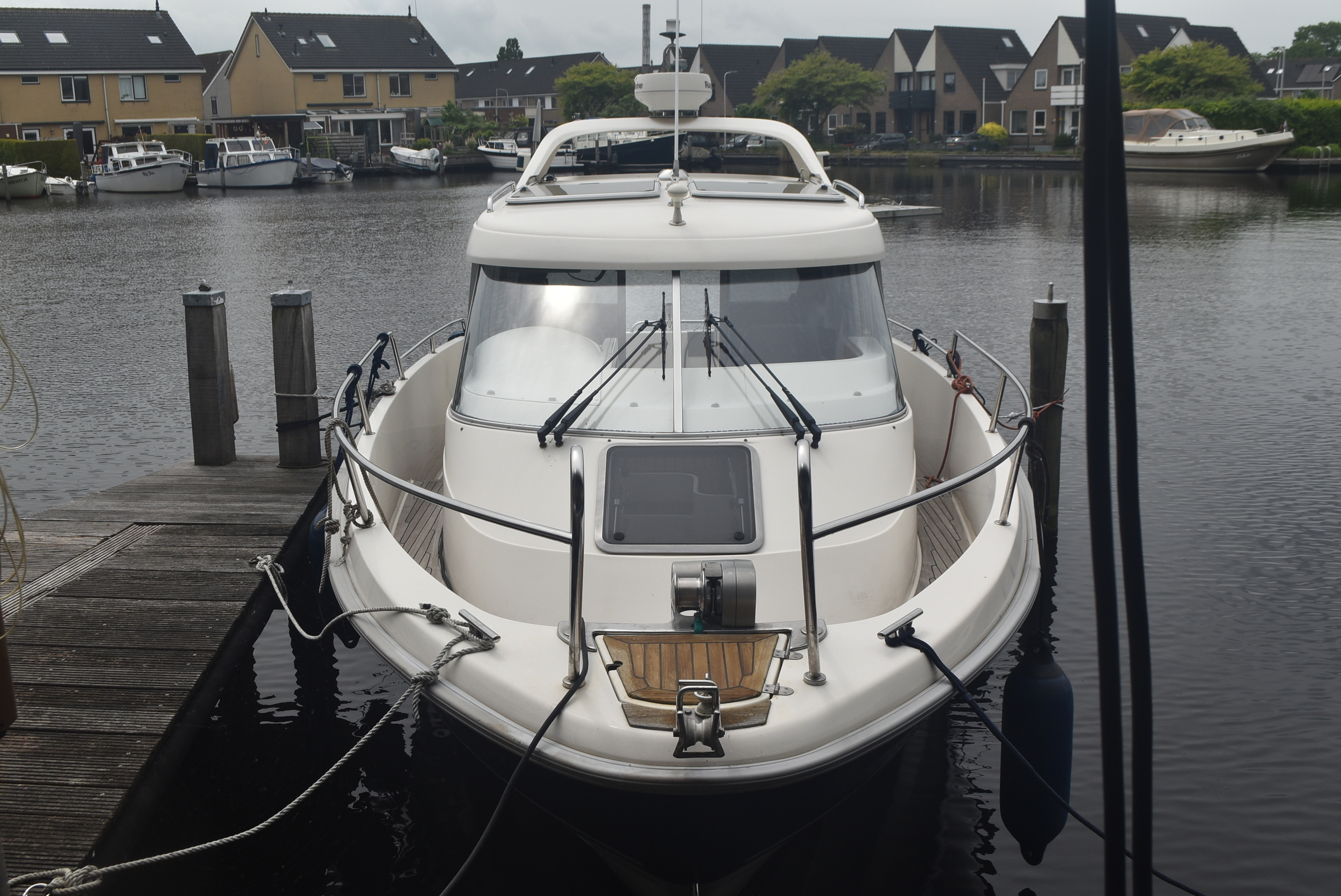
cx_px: 670
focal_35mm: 36
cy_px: 448
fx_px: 1342
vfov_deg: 36.9
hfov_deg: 53.1
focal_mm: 24
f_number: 10
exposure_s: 1/400
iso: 200
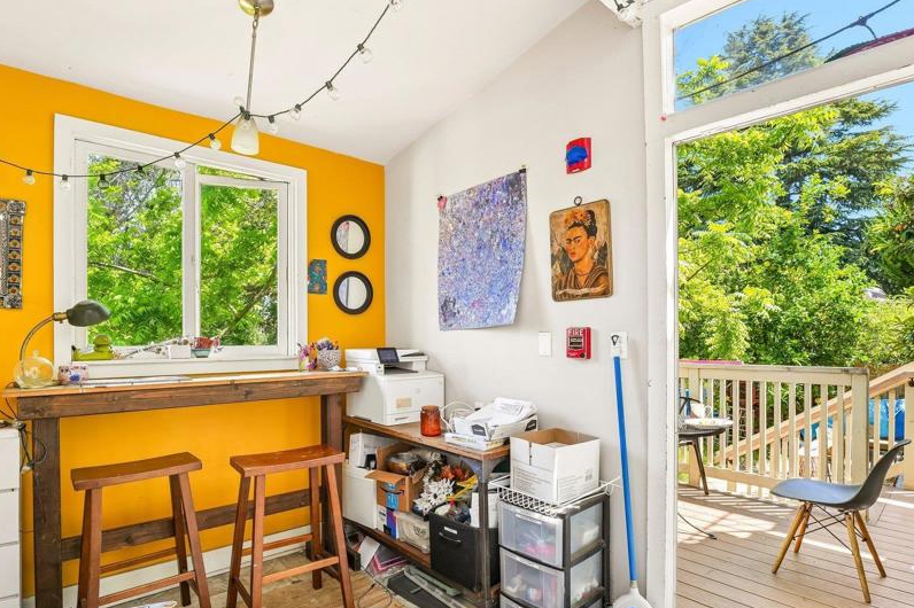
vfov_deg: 67.1
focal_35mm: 18
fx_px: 457
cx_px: 428
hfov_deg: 89.9
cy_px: 337
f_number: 8
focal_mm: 14
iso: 640
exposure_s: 1/50
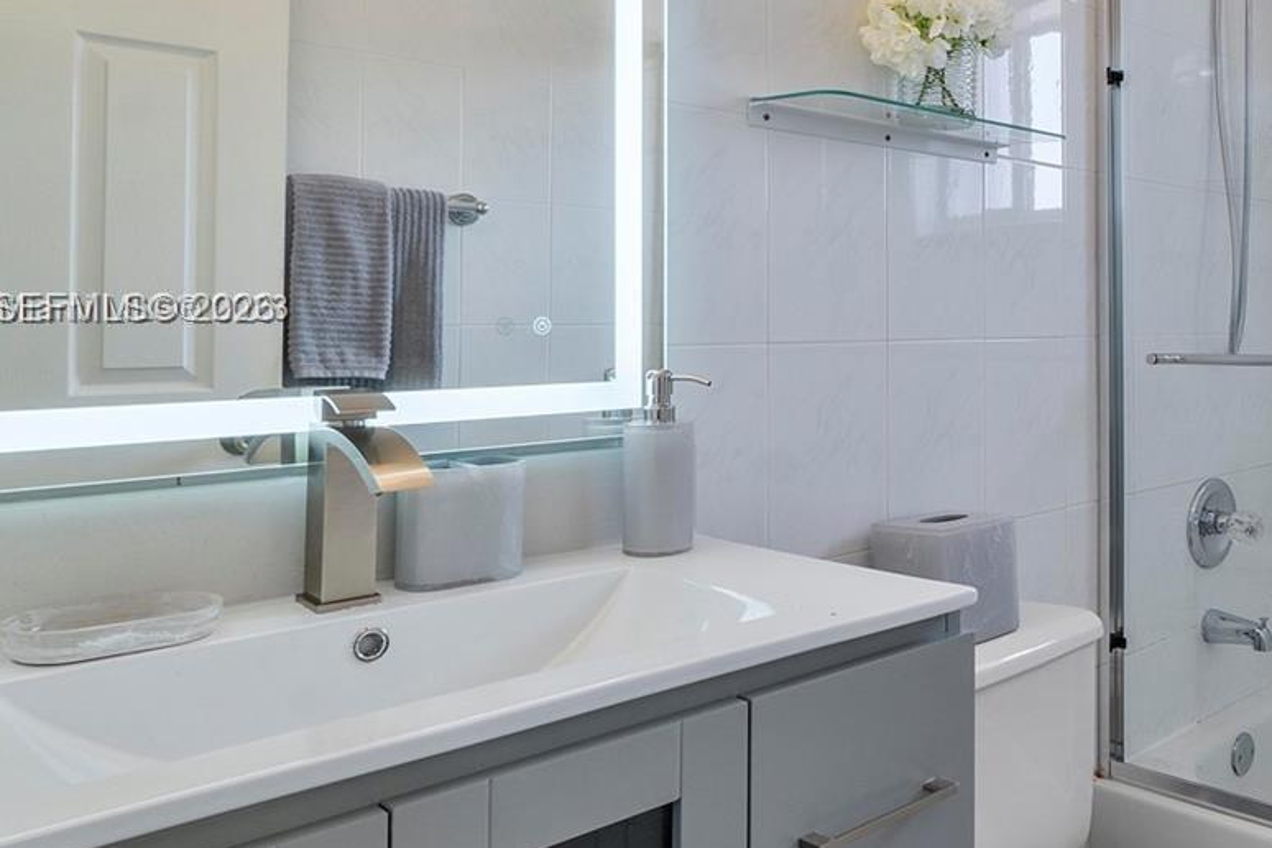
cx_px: 1078
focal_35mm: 31
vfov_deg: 42.0
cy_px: 311
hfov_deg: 54.6
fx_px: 1095
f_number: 11
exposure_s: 1/15
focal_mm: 10
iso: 160
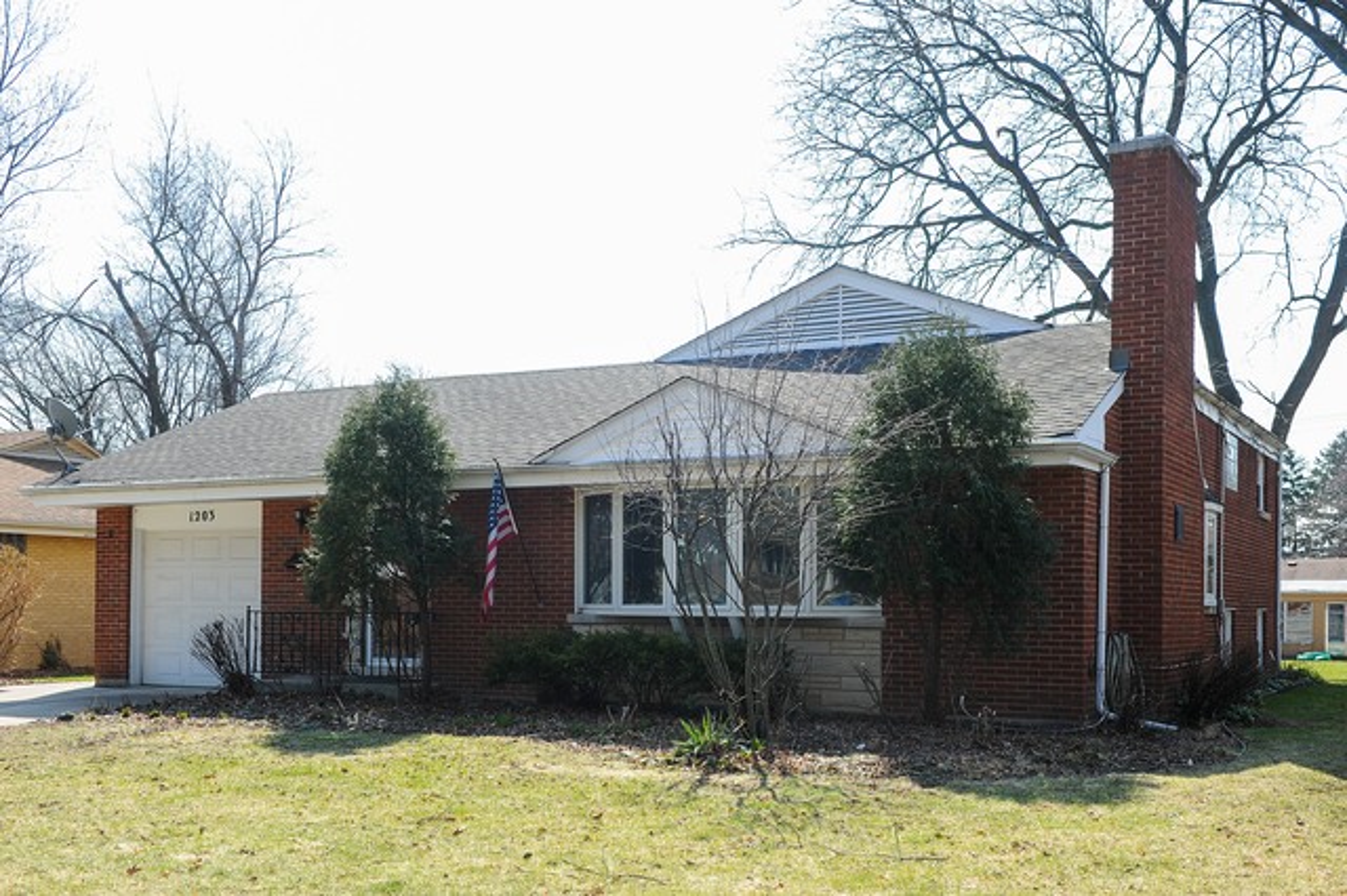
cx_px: 674
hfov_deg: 50.7
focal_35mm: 38
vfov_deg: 35.0
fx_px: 1421
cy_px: 448
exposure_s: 1/200
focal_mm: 38
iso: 200
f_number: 8
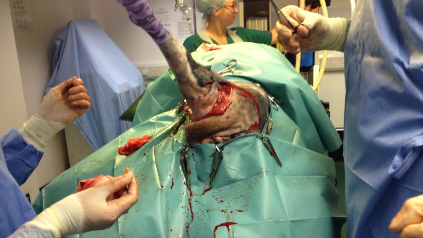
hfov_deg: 51.6
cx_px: 214
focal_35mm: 39
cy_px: 121
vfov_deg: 30.4
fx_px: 437
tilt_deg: -13.3
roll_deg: +4.6
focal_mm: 4.28
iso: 64
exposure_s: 1/20
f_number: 2.4
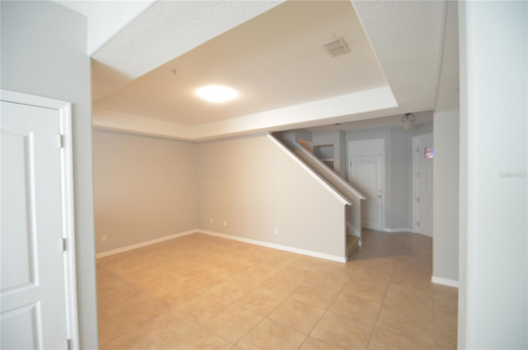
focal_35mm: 15
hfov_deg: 100.5
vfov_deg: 77.0
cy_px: 175
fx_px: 219
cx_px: 264
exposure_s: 1/50
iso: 2500
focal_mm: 10
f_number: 3.5
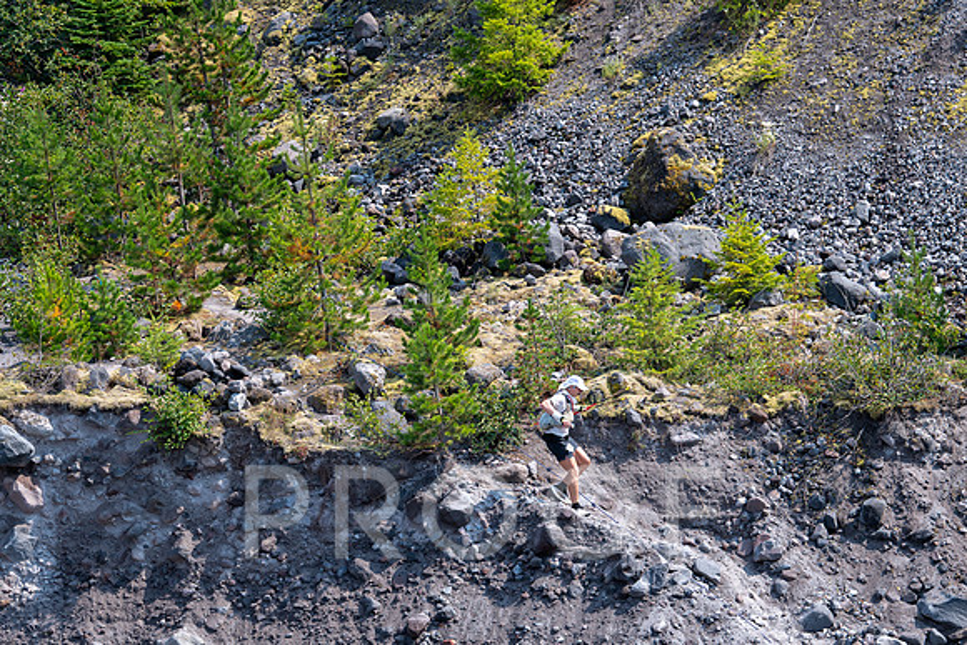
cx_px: 562
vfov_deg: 8.2
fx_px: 4492
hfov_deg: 12.3
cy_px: 399
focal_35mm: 167
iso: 180
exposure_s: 1/640
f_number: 5
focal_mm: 135
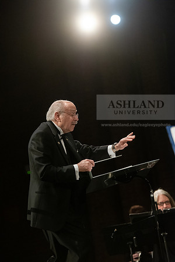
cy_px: 131
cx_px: 88
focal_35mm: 160
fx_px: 1167
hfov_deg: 8.6
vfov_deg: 12.8
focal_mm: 160
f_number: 4.5
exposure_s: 1/200
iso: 5000
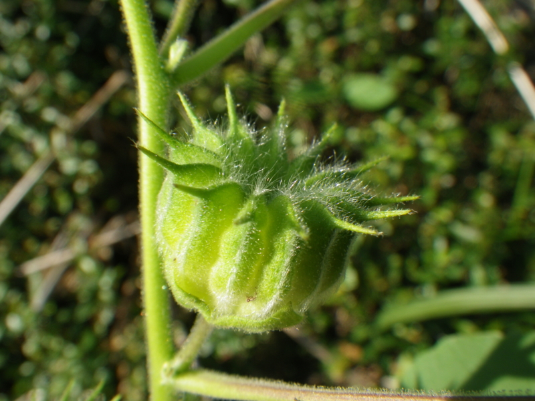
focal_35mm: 34
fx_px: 525
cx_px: 268
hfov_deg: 54.0
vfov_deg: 41.8
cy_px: 200
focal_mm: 6.1
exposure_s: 1/250
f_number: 4.6
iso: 80
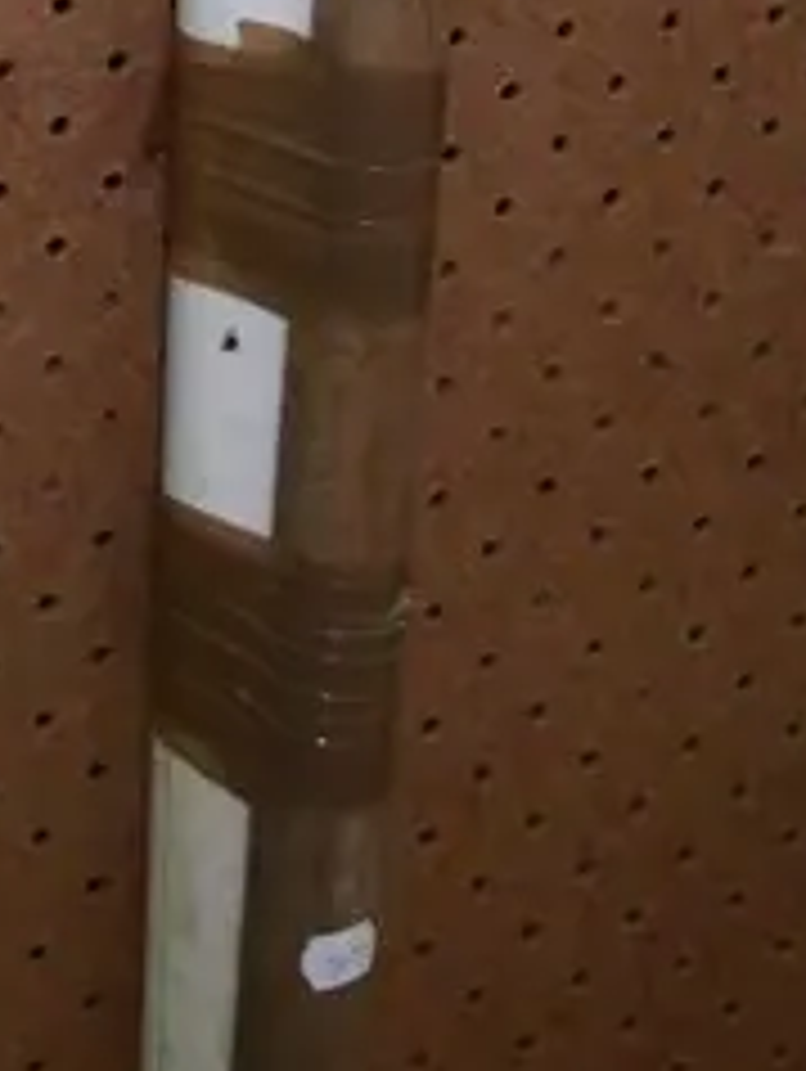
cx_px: 315
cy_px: -693
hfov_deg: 11.5
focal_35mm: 129
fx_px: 3998
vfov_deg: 14.0
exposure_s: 1/320
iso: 3200
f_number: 5.1
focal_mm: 15
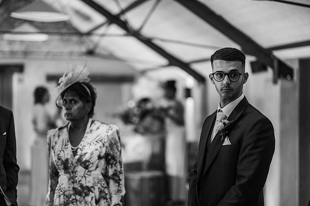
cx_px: 155
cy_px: 103
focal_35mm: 85
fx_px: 731
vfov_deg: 16.1
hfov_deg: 23.9
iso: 560
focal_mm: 85
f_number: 1.8
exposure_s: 1/200
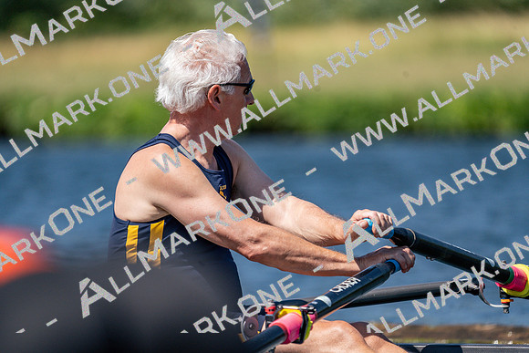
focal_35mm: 600
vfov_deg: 2.3
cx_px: 264
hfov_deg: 3.4
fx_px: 8818
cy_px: 176
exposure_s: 1/2000
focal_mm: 600
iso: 320
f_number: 6.3
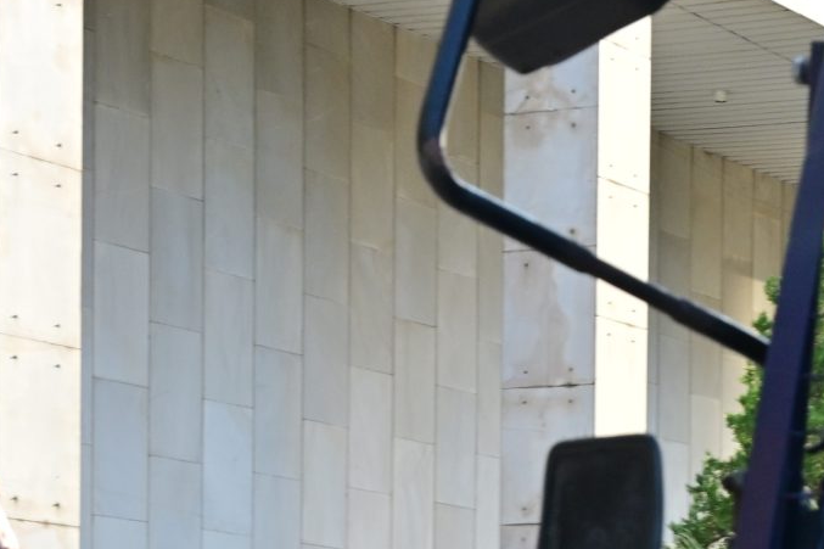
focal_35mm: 140
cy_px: 945
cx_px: 791
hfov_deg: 14.5
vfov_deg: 9.4
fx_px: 3203
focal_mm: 37
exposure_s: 1/320
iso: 560
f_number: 6.3
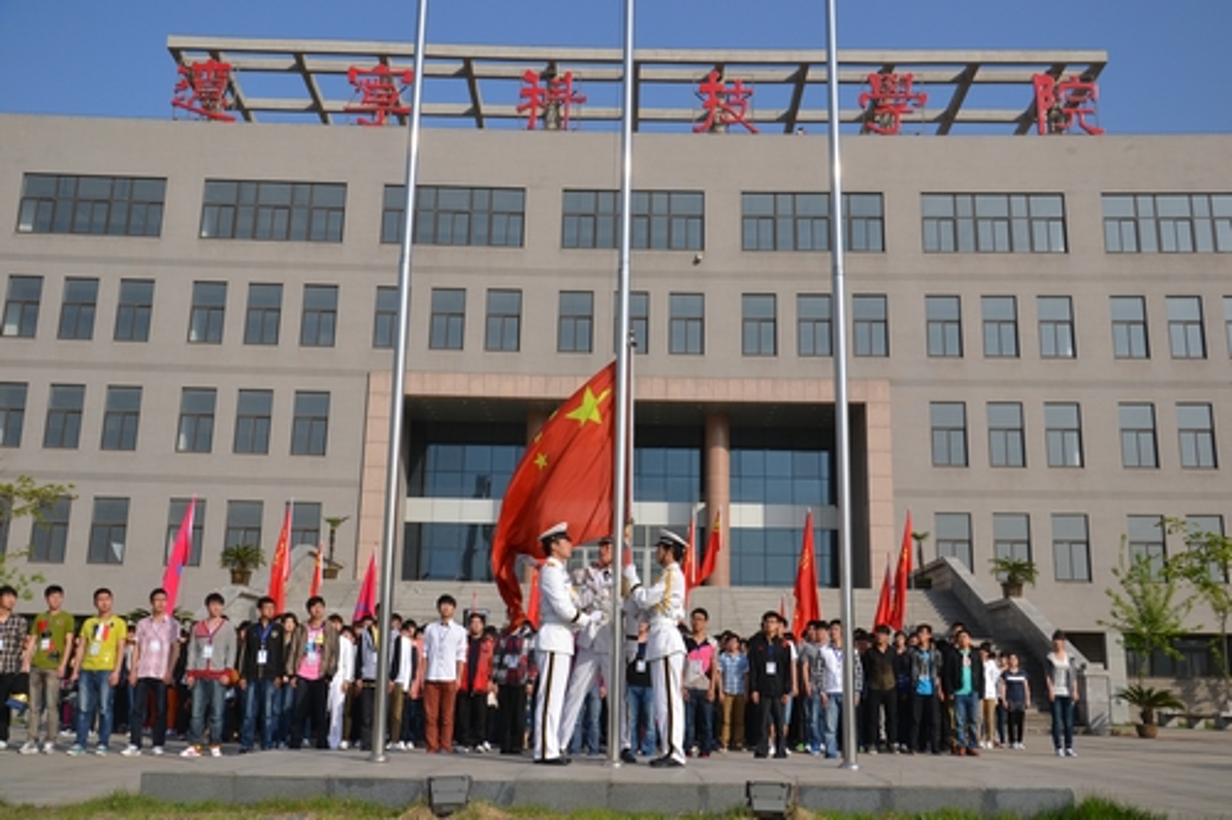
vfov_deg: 39.9
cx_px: 616
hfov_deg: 57.2
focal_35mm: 33
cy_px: 410
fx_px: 1129
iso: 400
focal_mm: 22
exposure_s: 1/2000
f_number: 7.1
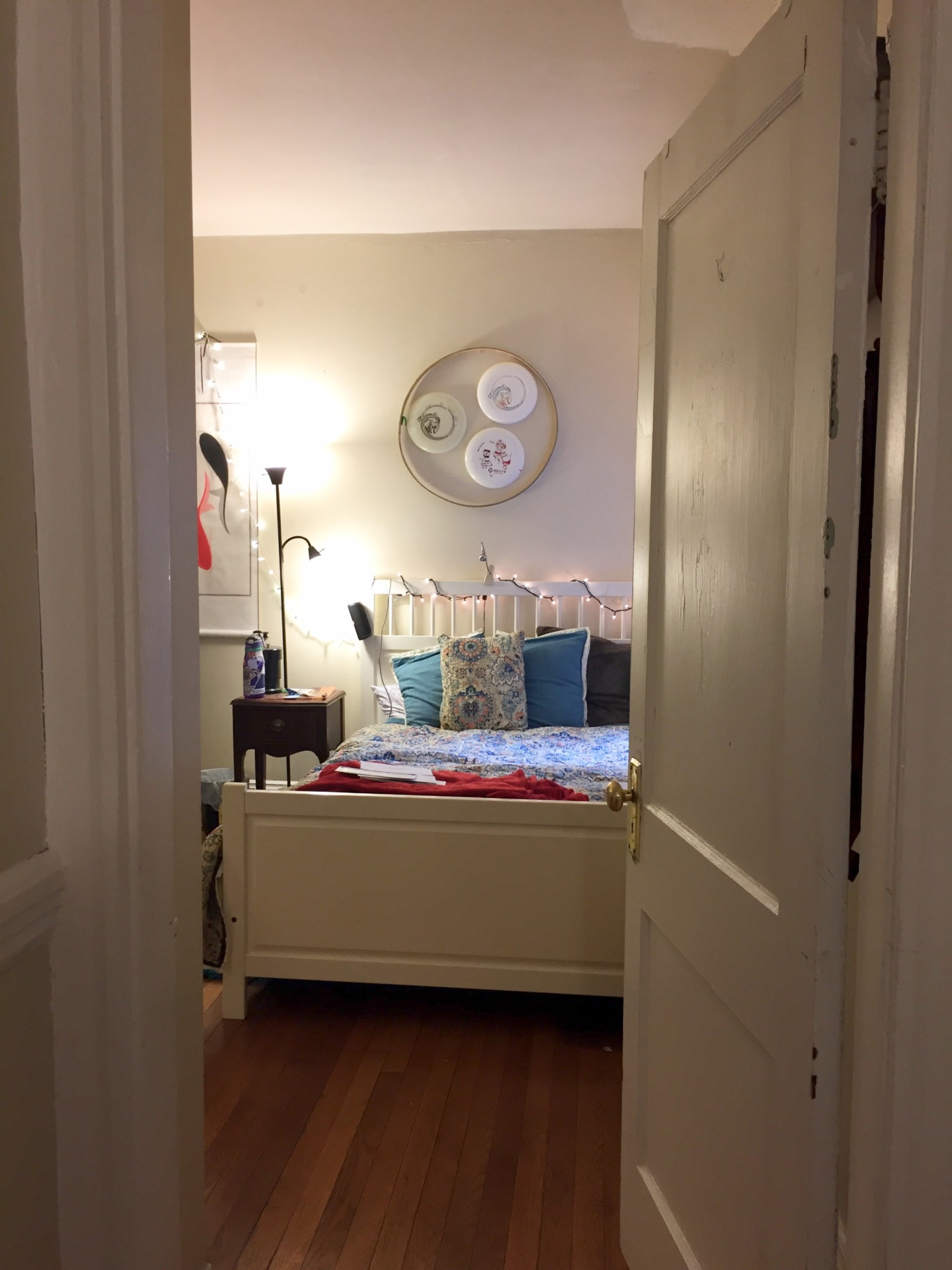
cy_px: 635
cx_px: 476
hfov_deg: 48.2
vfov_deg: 61.7
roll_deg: -0.6
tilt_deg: -3.5
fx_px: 1063
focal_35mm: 29
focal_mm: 4.15
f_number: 2.2
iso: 100
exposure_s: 1/33
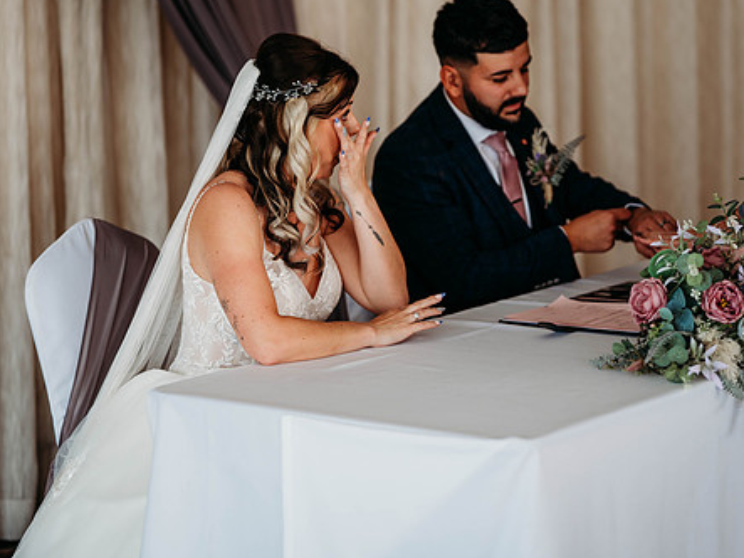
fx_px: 2299
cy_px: 252
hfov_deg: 18.4
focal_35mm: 107
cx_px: 373
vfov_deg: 13.8
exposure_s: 1/200
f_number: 2
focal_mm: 85
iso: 180
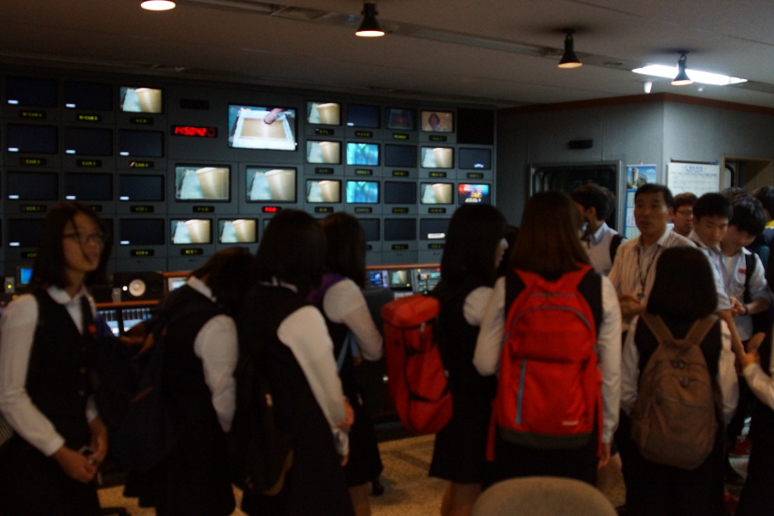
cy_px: 258
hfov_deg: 53.1
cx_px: 387
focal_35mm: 36
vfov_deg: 36.9
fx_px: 774
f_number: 2.8
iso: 1600
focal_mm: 24
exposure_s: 1/125
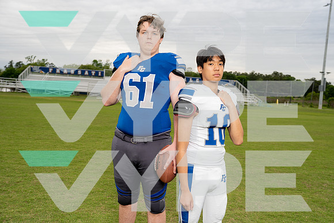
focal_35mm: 35
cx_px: 167
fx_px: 325
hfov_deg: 54.4
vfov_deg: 37.9
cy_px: 112
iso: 200
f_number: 4.5
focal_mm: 35
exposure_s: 1/250
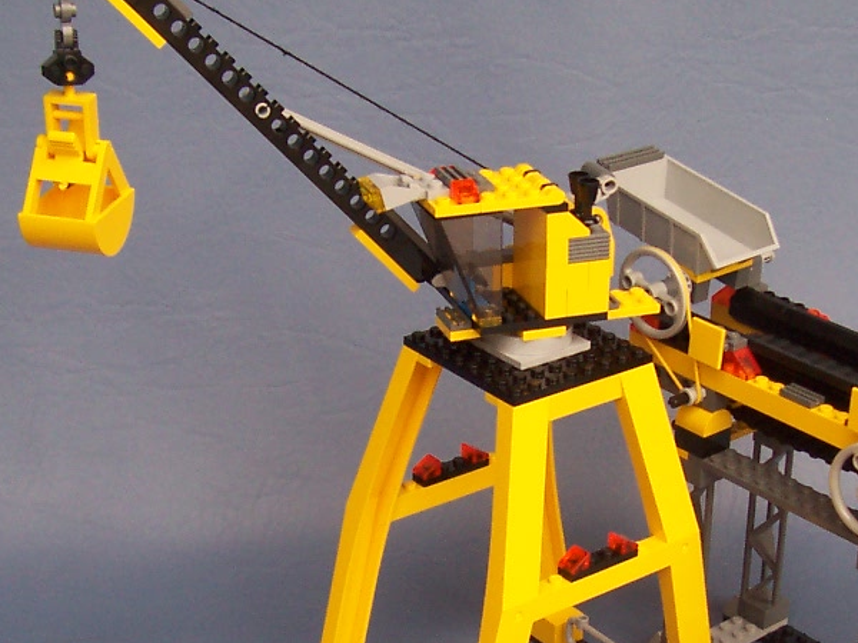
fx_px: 1834
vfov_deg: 19.8
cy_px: 477
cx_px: 480
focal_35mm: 74
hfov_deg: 26.3
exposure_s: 1/180
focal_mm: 5.6
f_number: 2.8
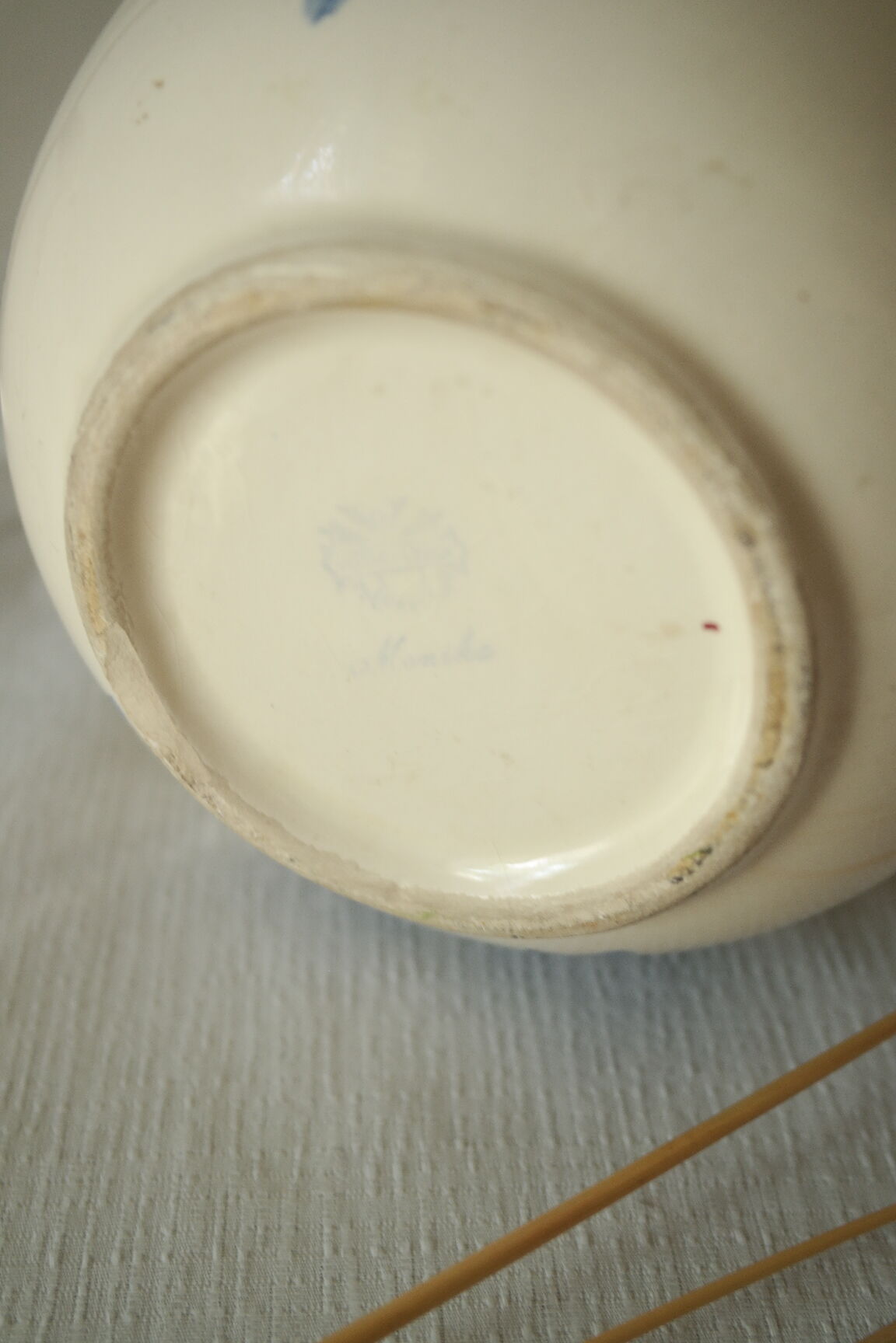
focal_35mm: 49
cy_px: 672
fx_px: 1829
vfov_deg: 40.3
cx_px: 448
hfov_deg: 27.5
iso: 400
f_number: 5.6
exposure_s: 1/30
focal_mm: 32
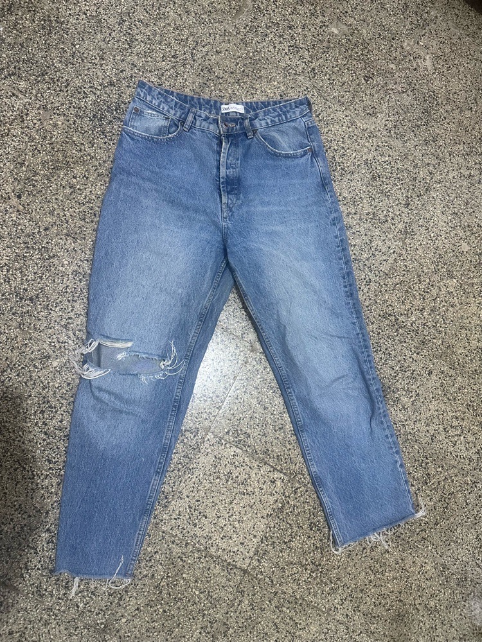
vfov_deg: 71.6
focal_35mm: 24
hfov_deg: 56.8
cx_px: 241
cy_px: 321
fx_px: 446
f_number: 1.78
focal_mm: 6.86
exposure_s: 1/60
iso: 800
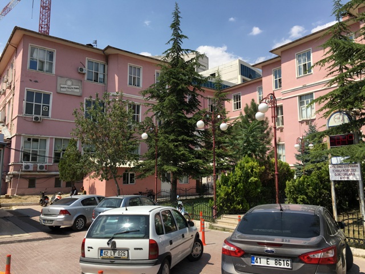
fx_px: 306
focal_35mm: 29
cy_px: 137
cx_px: 182
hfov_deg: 61.7
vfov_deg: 48.2
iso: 25
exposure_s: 1/1637
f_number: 2.2
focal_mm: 4.15
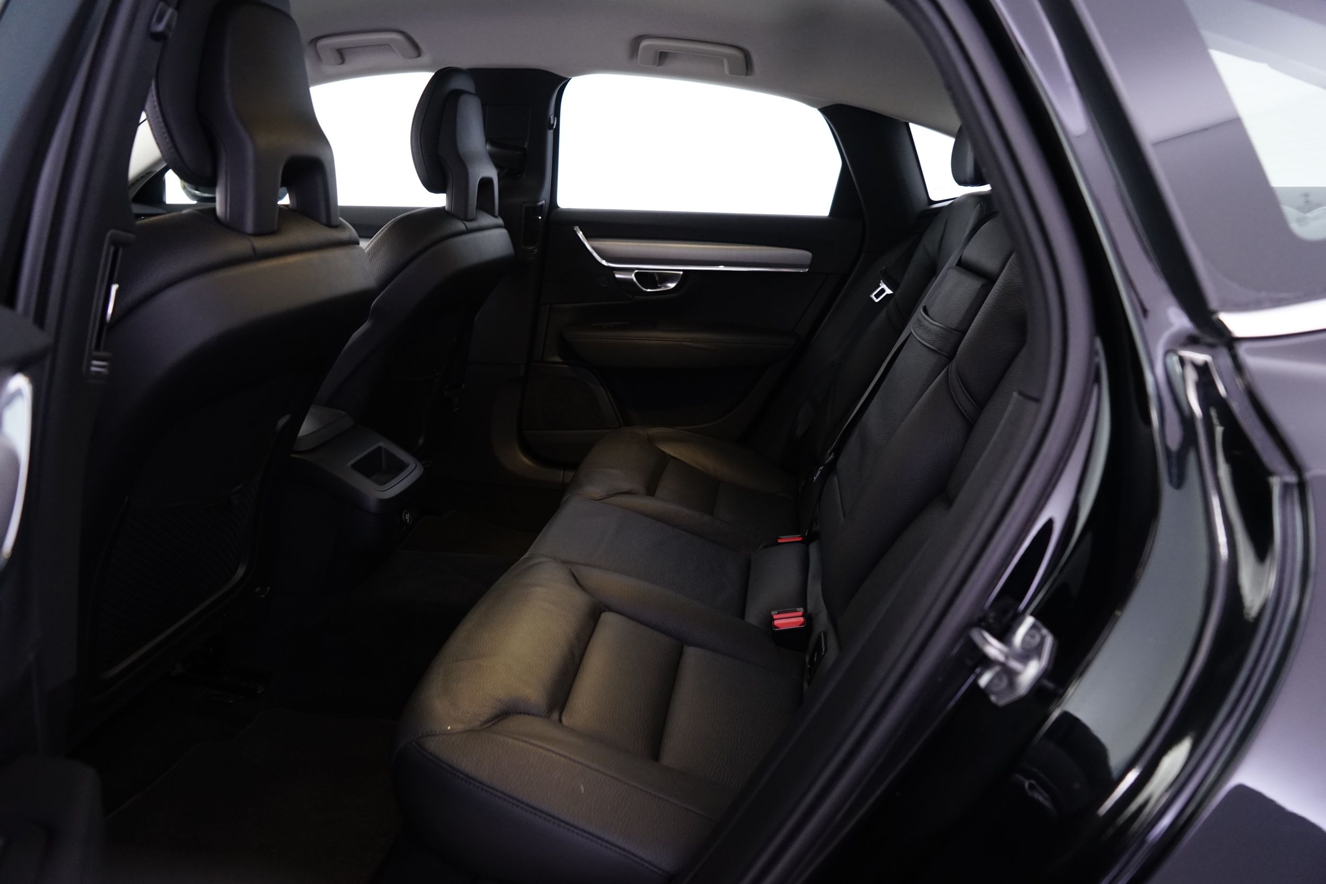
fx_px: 884
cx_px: 663
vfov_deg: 53.1
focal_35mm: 24
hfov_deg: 73.7
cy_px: 442
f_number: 4.5
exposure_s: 1/10
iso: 1600
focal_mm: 24
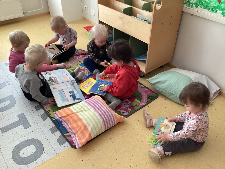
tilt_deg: -38.3
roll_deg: -1.1
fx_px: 201
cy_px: 84
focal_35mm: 31
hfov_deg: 58.4
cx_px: 112
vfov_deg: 45.4
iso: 320
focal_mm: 3.3
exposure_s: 1/60
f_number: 2.4
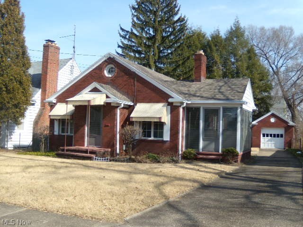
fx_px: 315
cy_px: 114
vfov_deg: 39.7
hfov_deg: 51.4
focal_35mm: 36
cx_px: 152
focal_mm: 6.4
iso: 80
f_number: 3.6
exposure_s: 1/400
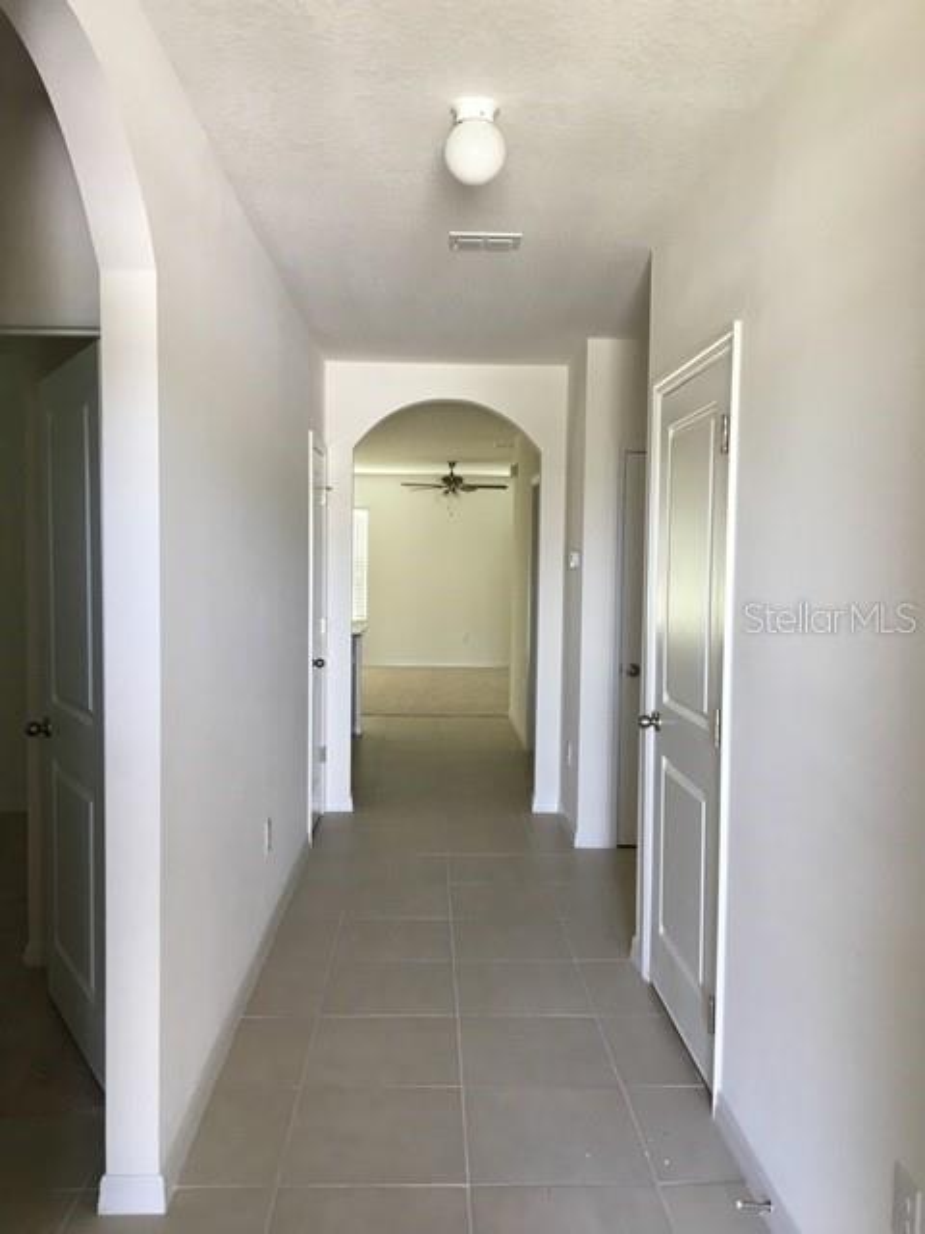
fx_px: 1033
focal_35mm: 29
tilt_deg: -4.4
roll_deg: -1.2
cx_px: 462
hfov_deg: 48.2
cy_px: 617
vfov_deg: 61.7
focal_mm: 4.15
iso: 50
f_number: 2.2
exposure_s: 1/30
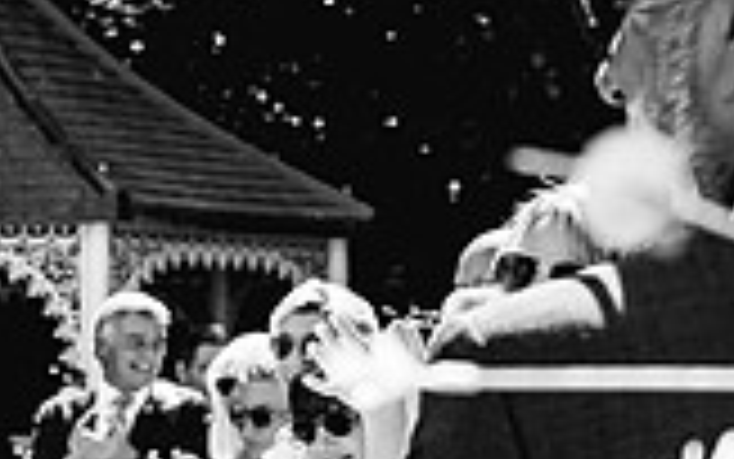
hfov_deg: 13.1
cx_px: -554
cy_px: 637
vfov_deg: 8.9
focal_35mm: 145
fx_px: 2902
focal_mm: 40
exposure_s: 1/640
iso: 200
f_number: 5
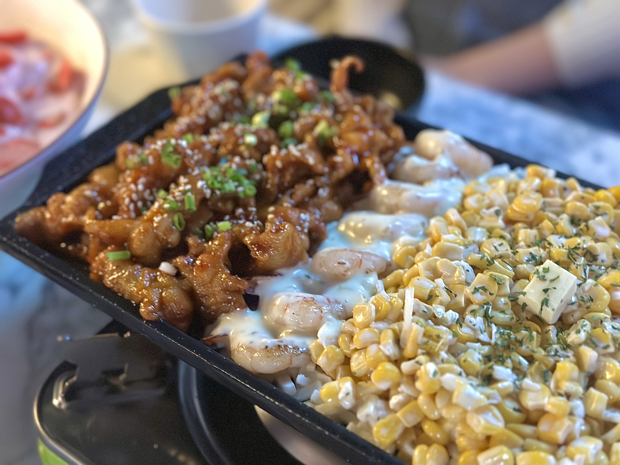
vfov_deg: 30.3
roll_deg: +2.2
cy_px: 232
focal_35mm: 48
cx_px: 310
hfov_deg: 39.7
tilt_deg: -42.1
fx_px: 860
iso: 800
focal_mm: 6.86
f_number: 1.78
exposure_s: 1/30
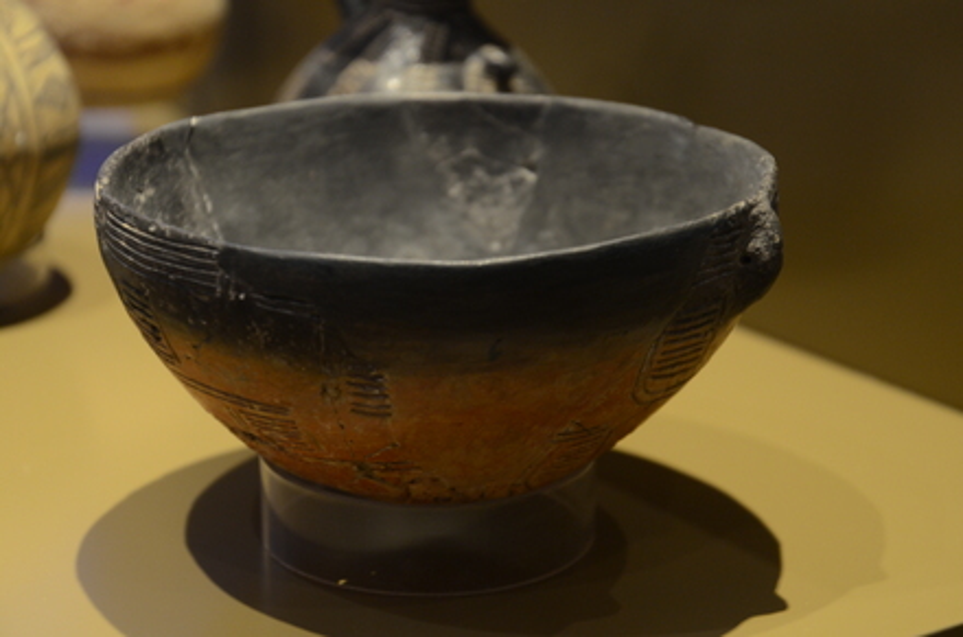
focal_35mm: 105
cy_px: 318
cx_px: 482
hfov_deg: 19.5
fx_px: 2802
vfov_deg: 13.0
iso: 1000
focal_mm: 70
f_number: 5.3
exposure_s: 1/15
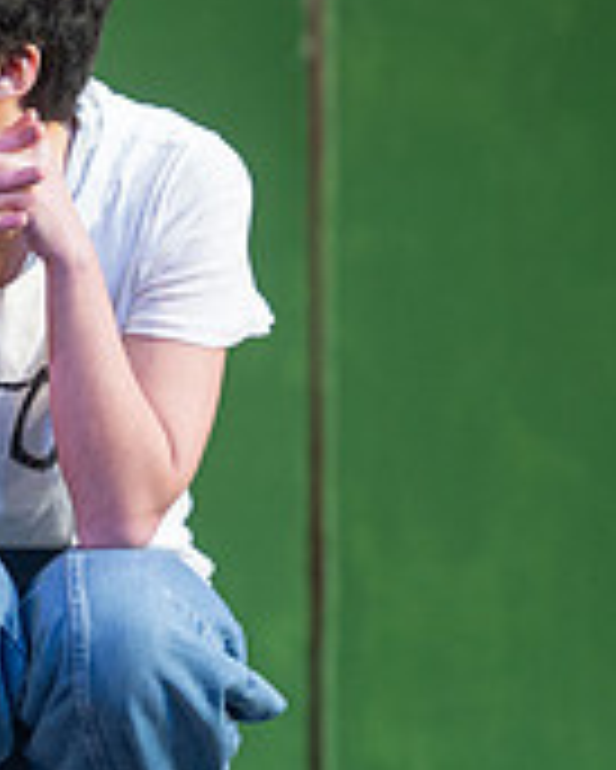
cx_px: 95
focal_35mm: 557
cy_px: 260
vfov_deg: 3.5
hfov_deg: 2.8
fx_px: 12682
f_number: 2.8
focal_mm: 140
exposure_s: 1/320
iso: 560
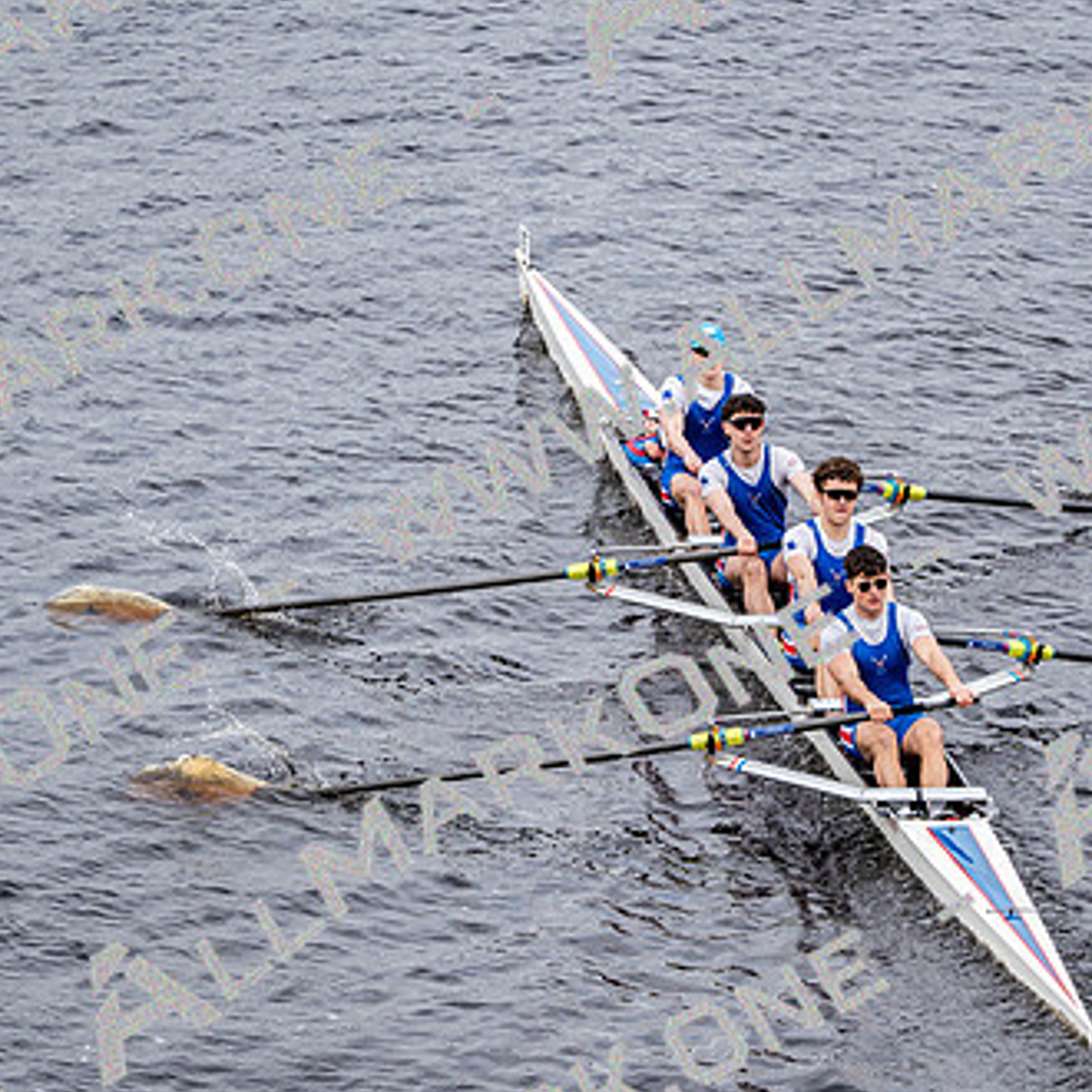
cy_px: 574
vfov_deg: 5.9
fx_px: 10671
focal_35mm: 299
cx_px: 761
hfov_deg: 5.9
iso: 250
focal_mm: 200
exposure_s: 1/2000
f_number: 2.8
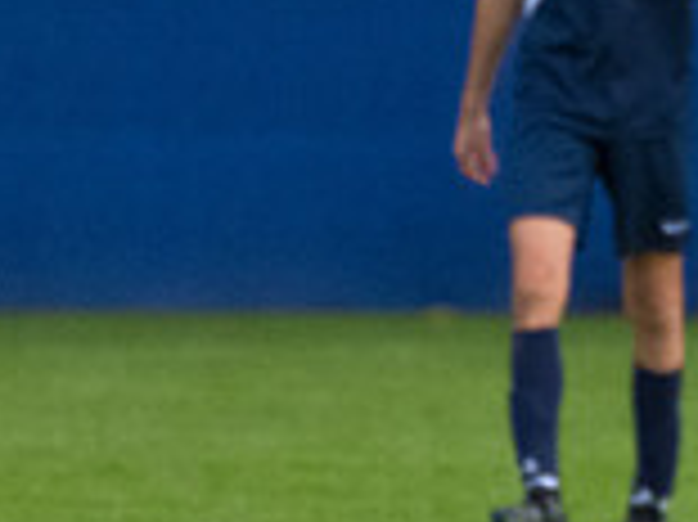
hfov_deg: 1.0
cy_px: 230
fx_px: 39209
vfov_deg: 0.8
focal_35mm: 1946
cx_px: 1108
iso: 3200
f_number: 5.6
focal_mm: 360
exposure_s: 1/2000
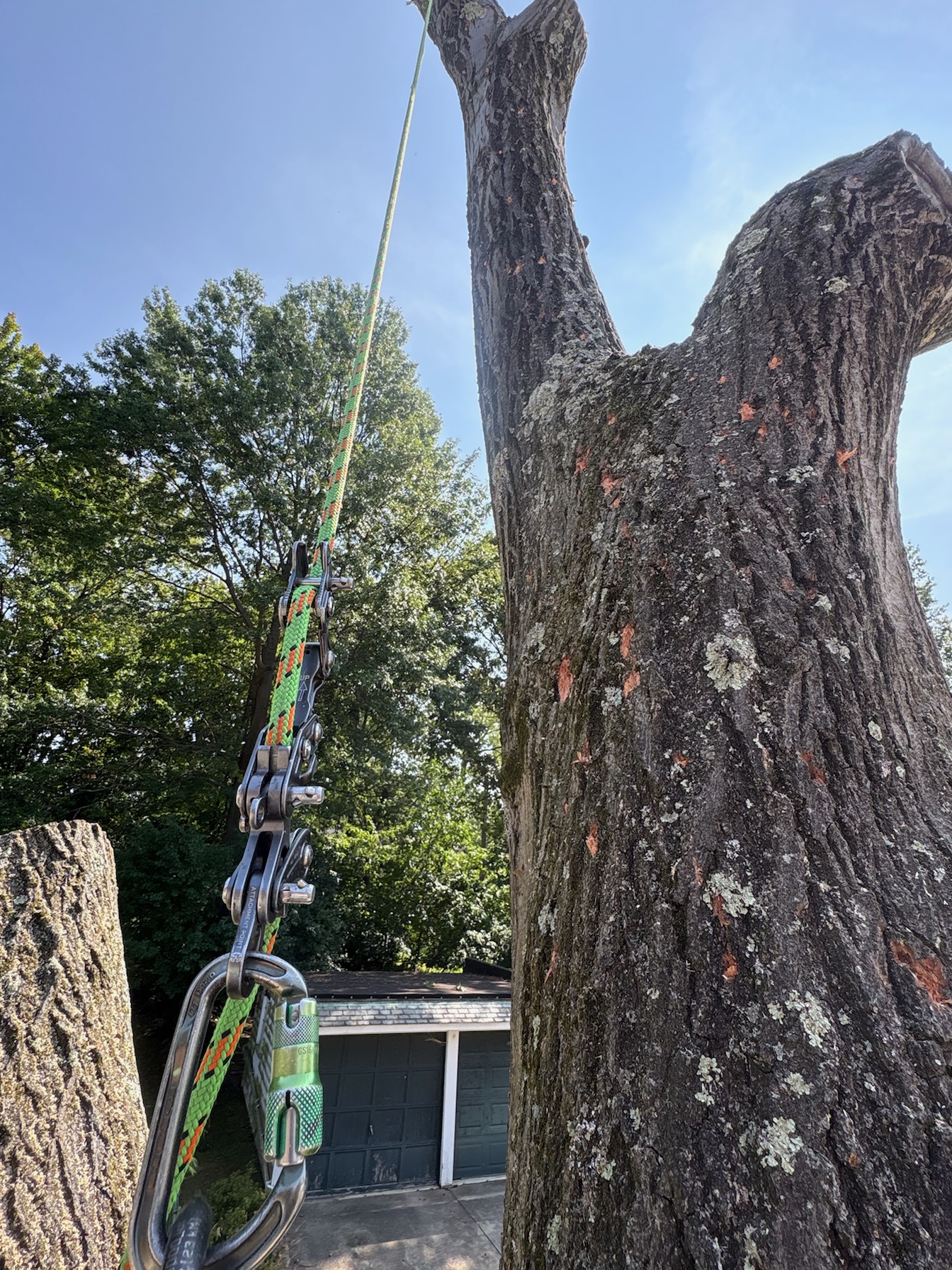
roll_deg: -3.4
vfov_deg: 94.5
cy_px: 631
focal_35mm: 16
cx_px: 458
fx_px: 587
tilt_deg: +25.3
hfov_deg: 78.1
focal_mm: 2.22
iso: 64
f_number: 2.2
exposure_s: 1/525
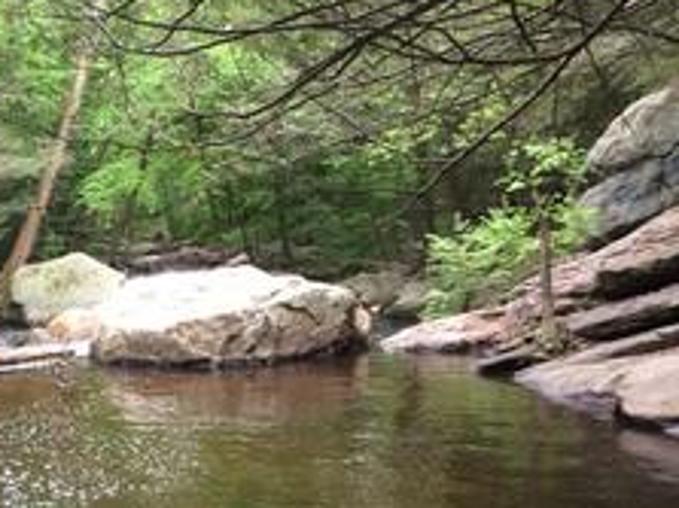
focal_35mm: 65
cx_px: 33
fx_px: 1274
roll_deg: +2.8
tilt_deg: -13.1
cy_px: 485
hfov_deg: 28.4
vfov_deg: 21.9
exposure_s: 1/120
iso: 64
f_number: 2.2
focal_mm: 4.15
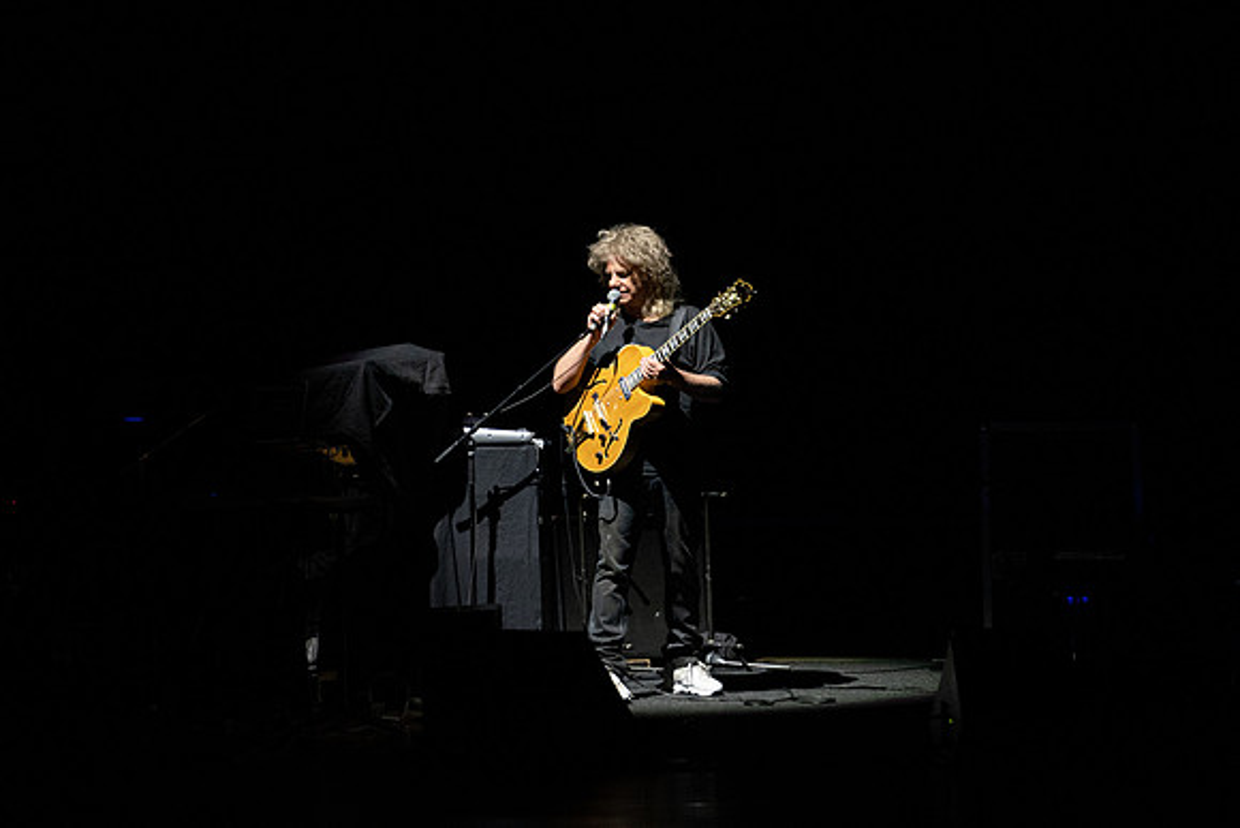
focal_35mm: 274
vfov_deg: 5.0
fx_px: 9436
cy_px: 261
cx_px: 620
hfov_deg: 7.5
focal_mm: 200
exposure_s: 1/250
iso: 3200
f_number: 4.5
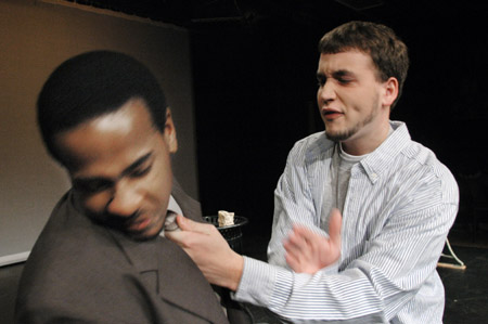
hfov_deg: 57.3
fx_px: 447
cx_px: 244
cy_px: 162
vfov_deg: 39.9
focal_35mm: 33
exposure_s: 1/100
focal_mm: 22
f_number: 5
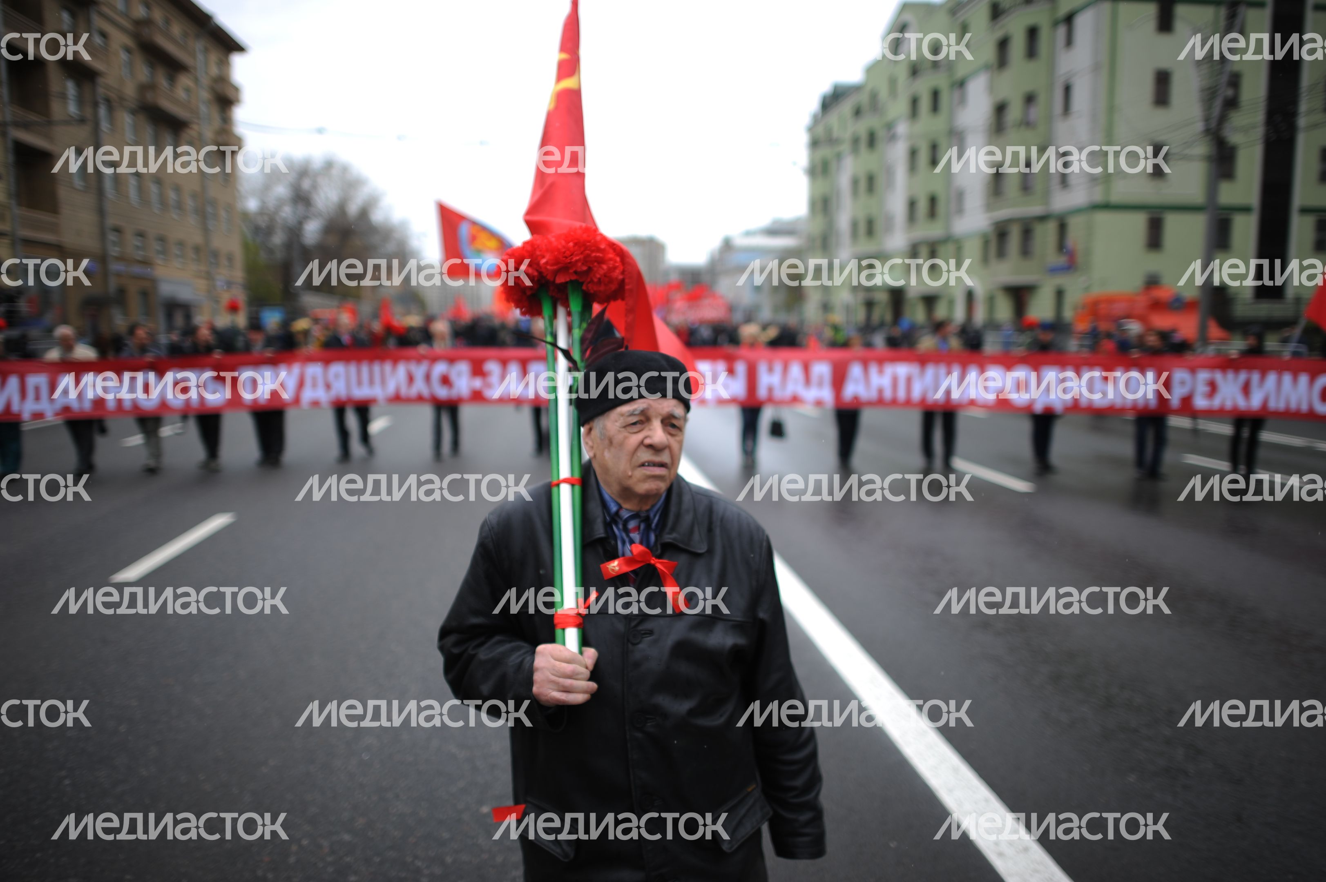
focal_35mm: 24
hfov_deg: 73.8
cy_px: 441
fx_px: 883
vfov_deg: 53.1
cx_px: 663
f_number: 1.4
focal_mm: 24
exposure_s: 1/2000
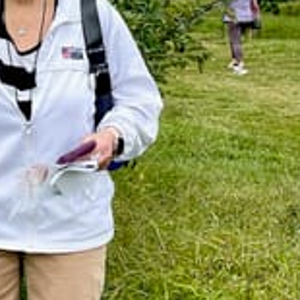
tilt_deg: -3.8
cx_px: -72
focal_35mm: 76
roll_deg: -1.6
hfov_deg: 21.0
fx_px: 745
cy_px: 78
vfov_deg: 22.6
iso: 32
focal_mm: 5.1
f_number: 1.6
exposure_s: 1/1575
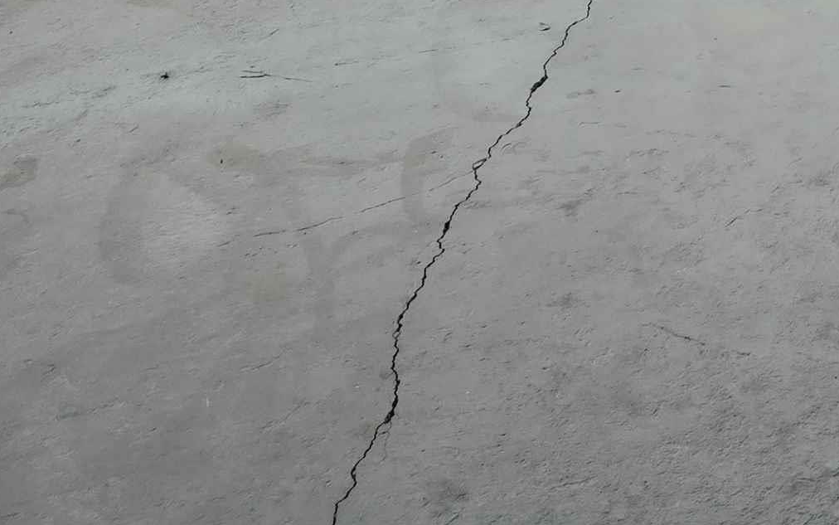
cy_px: -429
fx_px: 1692
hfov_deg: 22.8
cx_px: 1254
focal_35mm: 74
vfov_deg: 15.2
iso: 32
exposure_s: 1/120
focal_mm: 5.4
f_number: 1.8
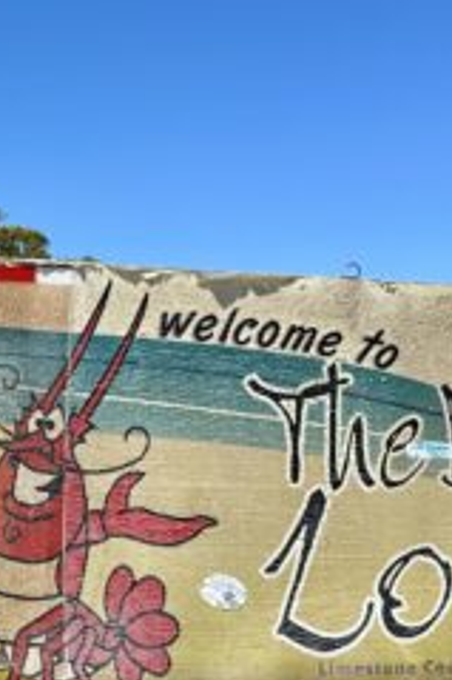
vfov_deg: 32.9
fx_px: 1150
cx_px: -71
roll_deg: -1.5
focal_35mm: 61
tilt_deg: +7.7
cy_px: 302
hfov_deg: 20.9
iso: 80
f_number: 1.78
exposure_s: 1/5263
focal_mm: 6.86
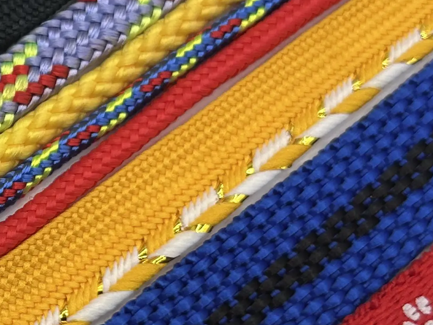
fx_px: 1201
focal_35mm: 96
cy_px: 215
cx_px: -55
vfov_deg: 15.4
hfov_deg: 19.5
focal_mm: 5.7
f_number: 1.5
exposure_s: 1/121
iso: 32
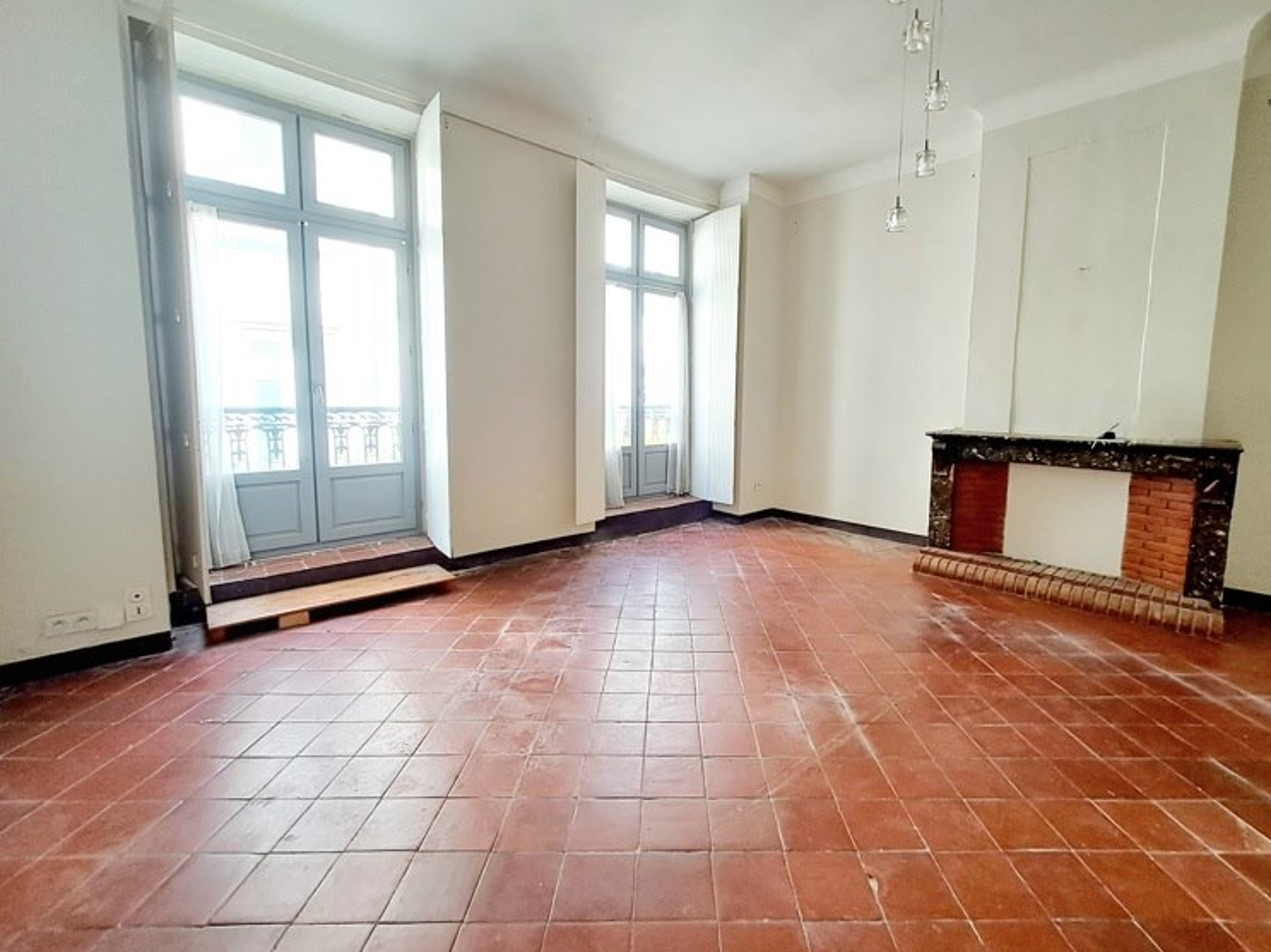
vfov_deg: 85.6
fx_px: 514
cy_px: 448
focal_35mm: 14
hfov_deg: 101.9
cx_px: 679
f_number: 2.2
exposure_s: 1/50
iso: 50
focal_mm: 1.42
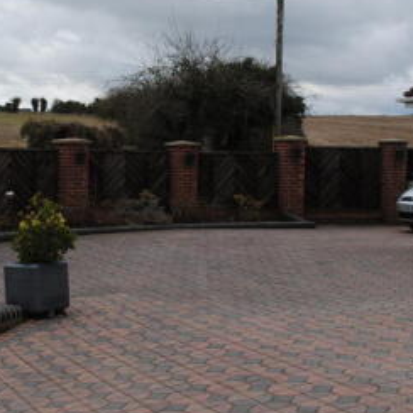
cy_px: 157
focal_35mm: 75
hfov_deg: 23.1
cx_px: 189
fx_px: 1012
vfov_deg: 23.0
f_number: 8
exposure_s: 1/250
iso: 100
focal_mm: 22
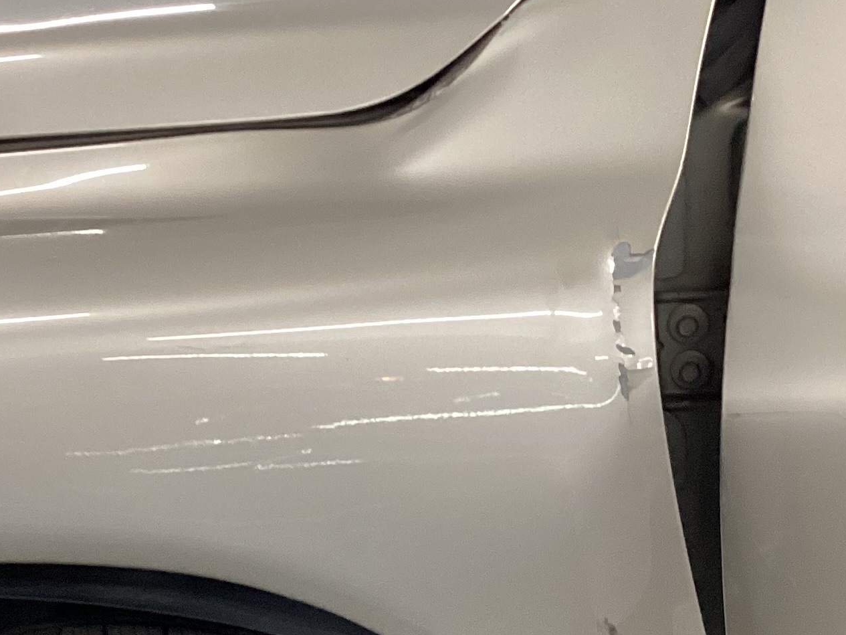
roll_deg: +2.1
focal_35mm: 80
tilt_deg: -26.1
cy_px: 588
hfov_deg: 24.4
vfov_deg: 18.1
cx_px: 485
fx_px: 1955
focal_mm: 3.3
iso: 320
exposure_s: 1/60
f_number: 2.4
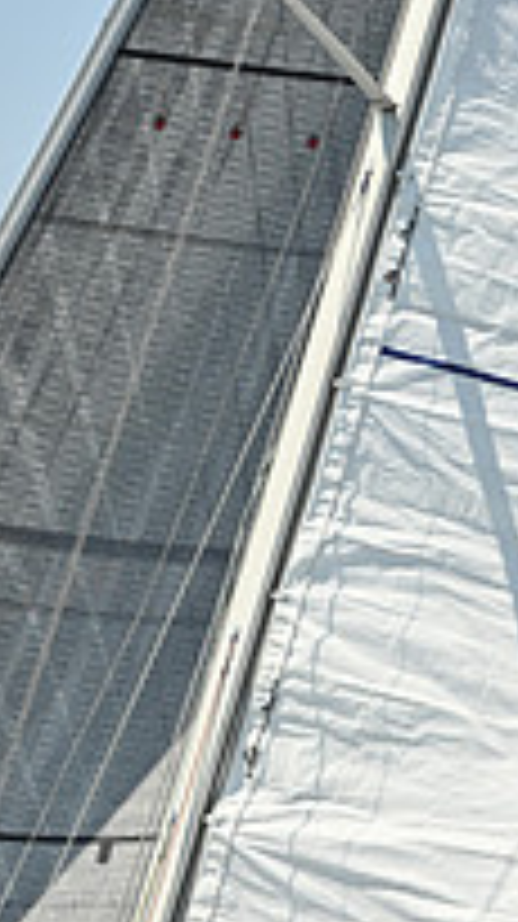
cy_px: 1228
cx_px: 354
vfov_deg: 6.0
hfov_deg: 3.4
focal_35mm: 356
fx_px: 8711
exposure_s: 1/1250
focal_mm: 120
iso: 320
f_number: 10
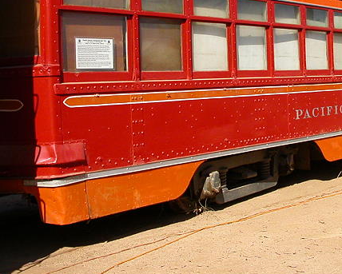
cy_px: 99
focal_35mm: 59
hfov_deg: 31.4
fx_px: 598
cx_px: 253
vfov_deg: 25.7
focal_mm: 5.6
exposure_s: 1/728
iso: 100
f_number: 4.5
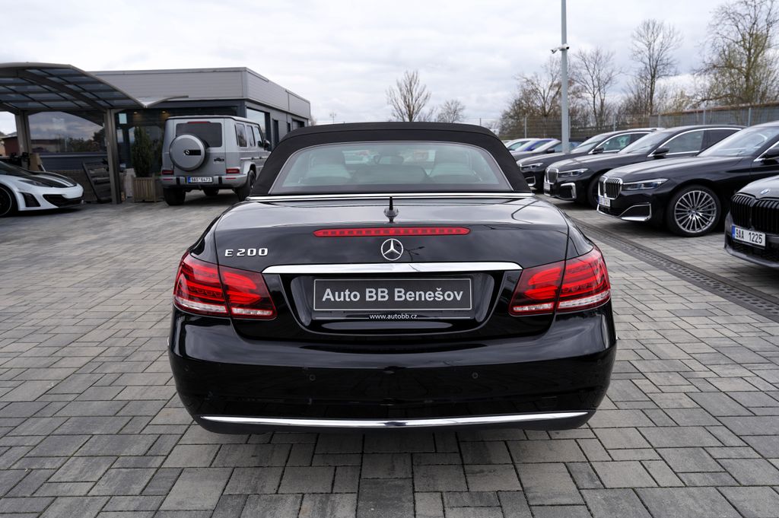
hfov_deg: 63.7
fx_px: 627
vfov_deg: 44.9
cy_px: 259
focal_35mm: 29
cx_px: 390
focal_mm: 29
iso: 100
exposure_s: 1/160
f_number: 6.3
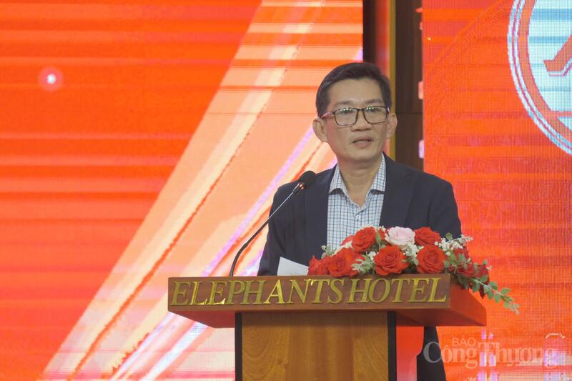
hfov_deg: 6.9
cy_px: 190
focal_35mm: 300
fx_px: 4765
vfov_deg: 4.6
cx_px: 286
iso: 6400
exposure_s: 1/320
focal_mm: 200
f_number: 4.8
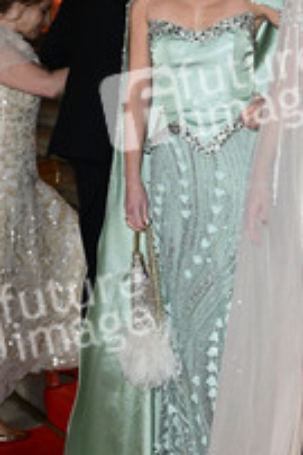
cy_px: 211
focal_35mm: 71
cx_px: 281
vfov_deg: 28.5
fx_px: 898
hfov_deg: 18.8
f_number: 4
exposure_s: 1/200
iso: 4000
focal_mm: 36
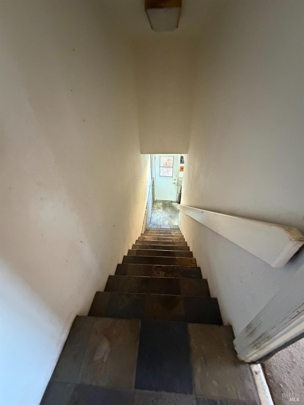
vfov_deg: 102.0
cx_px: 152
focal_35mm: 14
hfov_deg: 85.7
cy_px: 202
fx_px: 164
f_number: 2.2
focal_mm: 2.22
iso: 1250
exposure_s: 1/60
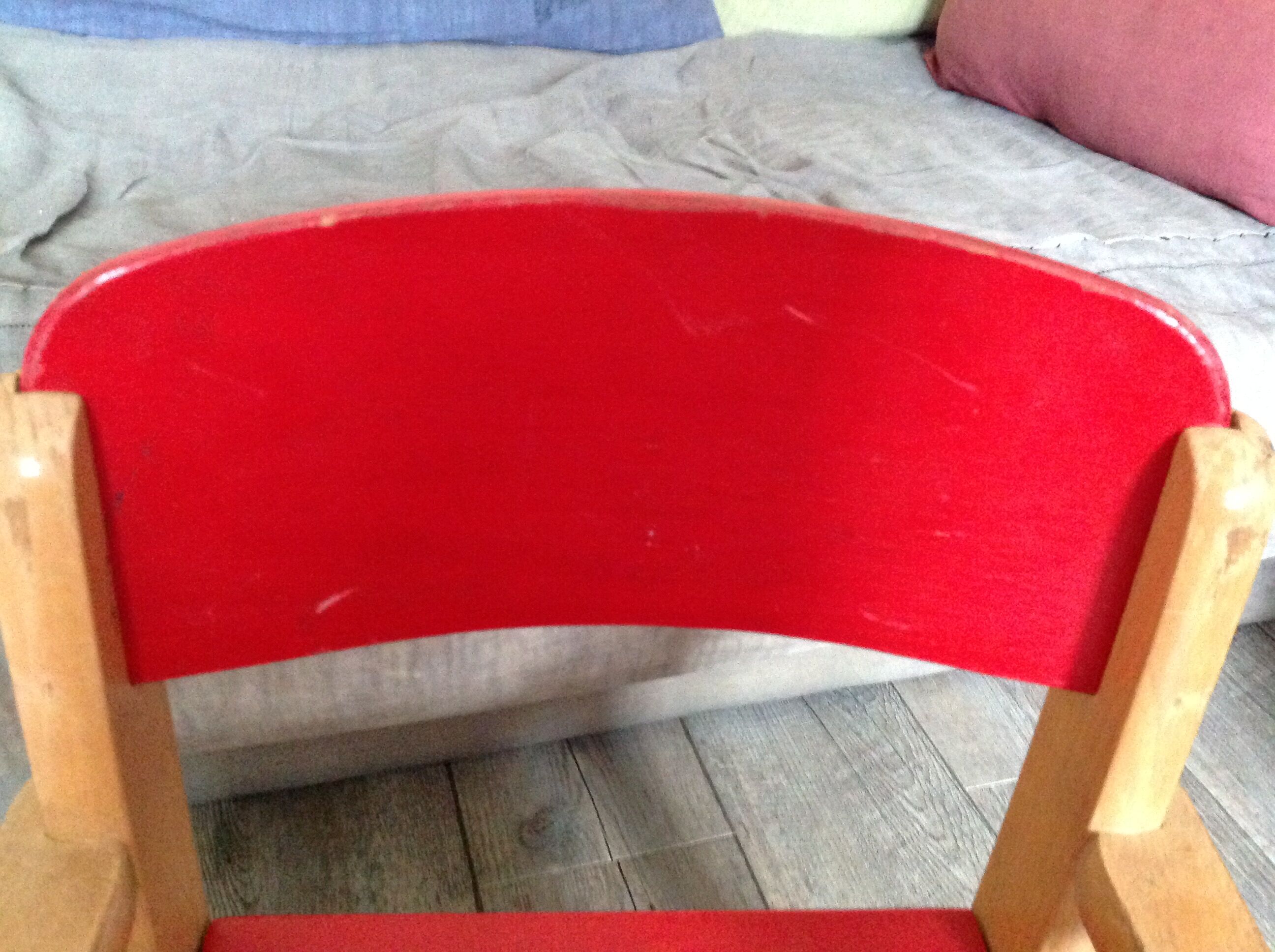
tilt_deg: -32.6
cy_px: 476
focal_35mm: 35
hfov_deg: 52.7
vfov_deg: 40.6
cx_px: 638
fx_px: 1287
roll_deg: -4.5
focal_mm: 4.28
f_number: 2.4
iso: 800
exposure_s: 1/15
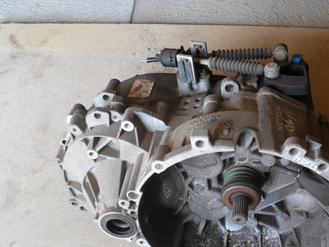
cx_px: 219
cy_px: 154
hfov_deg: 38.5
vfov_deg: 29.6
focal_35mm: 49
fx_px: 466
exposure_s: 1/45
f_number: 3
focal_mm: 6.3
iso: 100
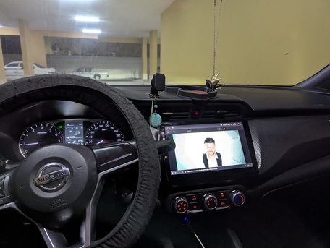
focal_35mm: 24
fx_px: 229
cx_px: 165
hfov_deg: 71.5
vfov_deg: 56.9
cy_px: 124
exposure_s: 1/72.7
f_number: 1.85
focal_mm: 6.81
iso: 612
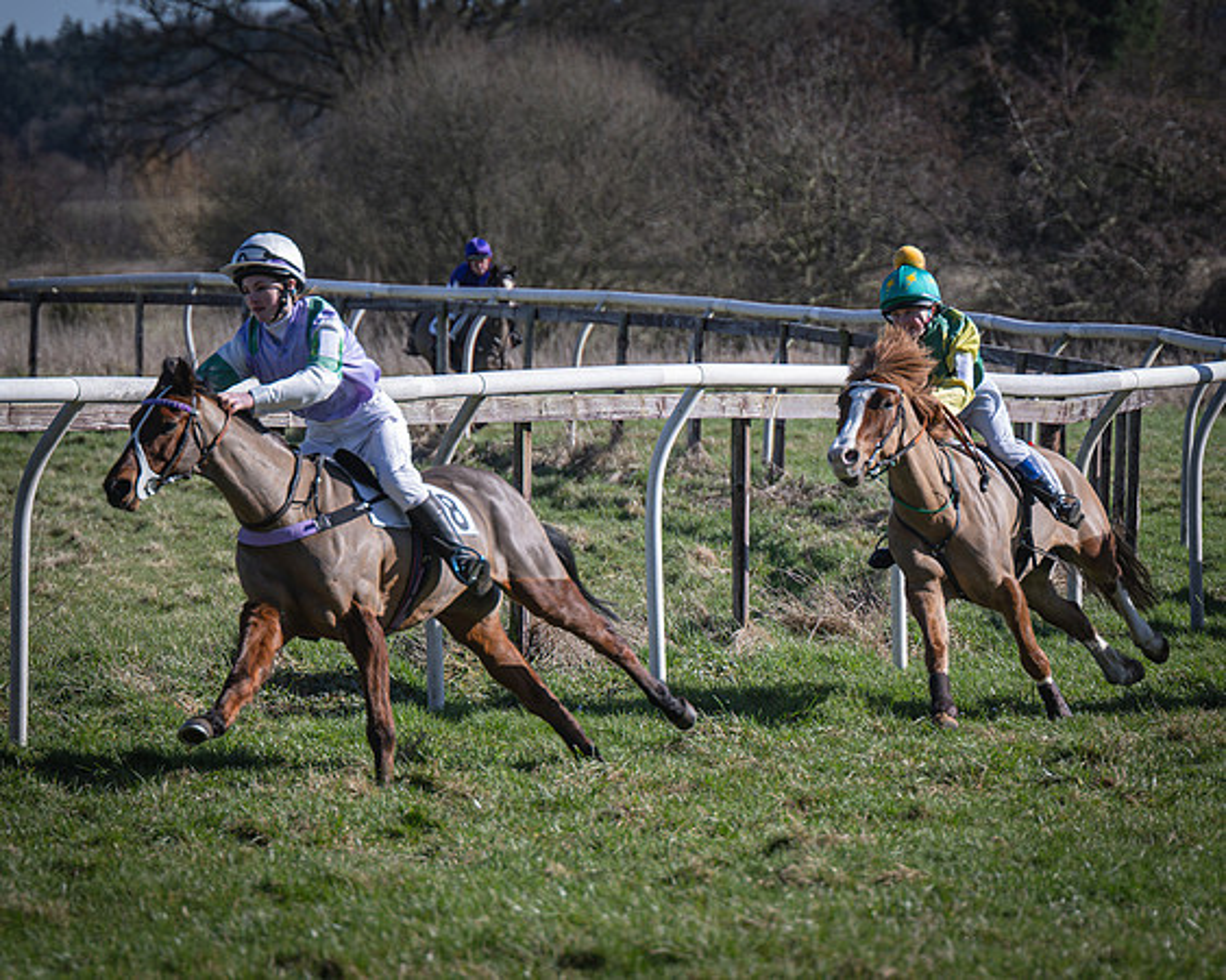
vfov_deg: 5.2
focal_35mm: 296
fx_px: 10737
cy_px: 437
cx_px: 899
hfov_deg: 6.5
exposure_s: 1/1000
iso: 125
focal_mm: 140
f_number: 4
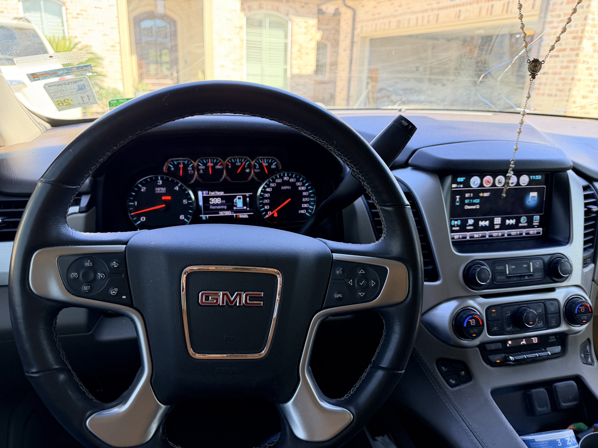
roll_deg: -2.3
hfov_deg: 71.6
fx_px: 415
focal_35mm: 24
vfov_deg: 56.8
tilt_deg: -18.9
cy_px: 224
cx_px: 299
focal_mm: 6.76
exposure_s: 1/208
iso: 125
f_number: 1.78
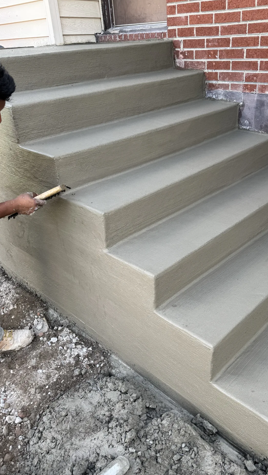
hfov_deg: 42.5
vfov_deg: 69.8
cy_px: 244
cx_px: 170
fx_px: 341
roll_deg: +3.5
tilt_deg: -29.3
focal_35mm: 27
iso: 80
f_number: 1.78
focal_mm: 6.76
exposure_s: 1/448
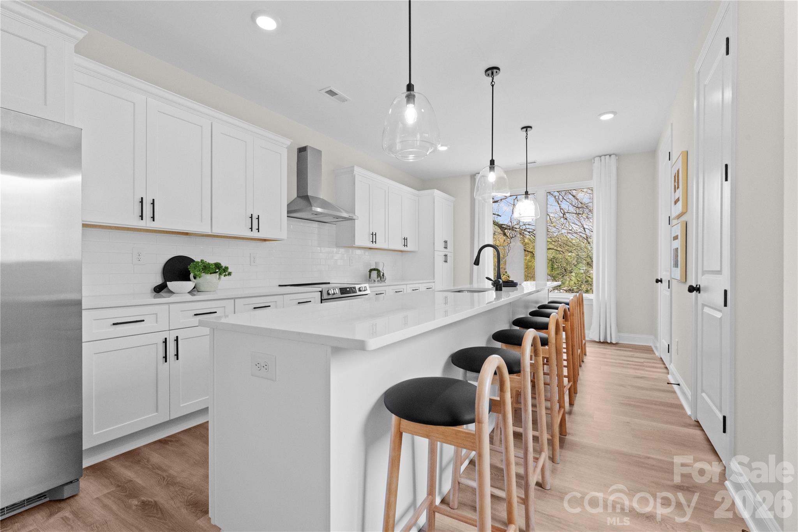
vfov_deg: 75.1
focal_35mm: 16
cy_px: 266
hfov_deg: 98.2
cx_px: 399
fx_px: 346
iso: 6400
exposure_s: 1/80
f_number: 11
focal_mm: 15.6
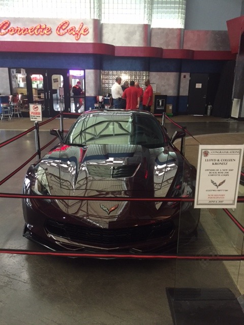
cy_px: 162
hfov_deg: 48.2
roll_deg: -0.5
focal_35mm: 29
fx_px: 273
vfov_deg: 61.7
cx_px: 122
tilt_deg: -15.6
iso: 200
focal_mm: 4.15
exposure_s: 1/30
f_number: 2.2
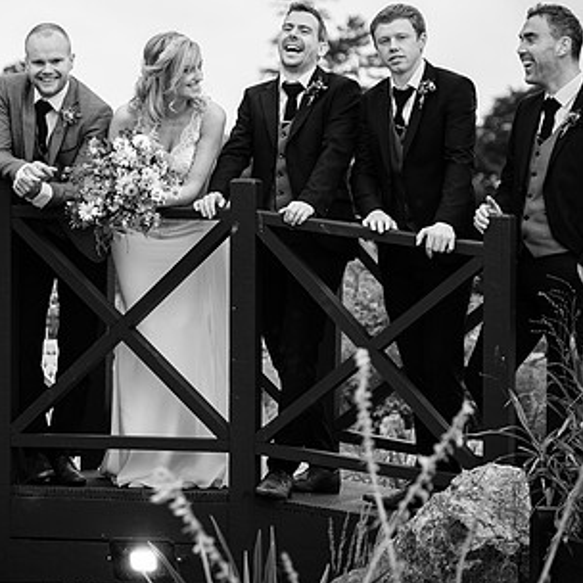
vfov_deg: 8.8
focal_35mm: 198
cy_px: 187
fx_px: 3773
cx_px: 188
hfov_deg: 8.8
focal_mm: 68.7
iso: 200
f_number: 2.8
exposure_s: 1/250
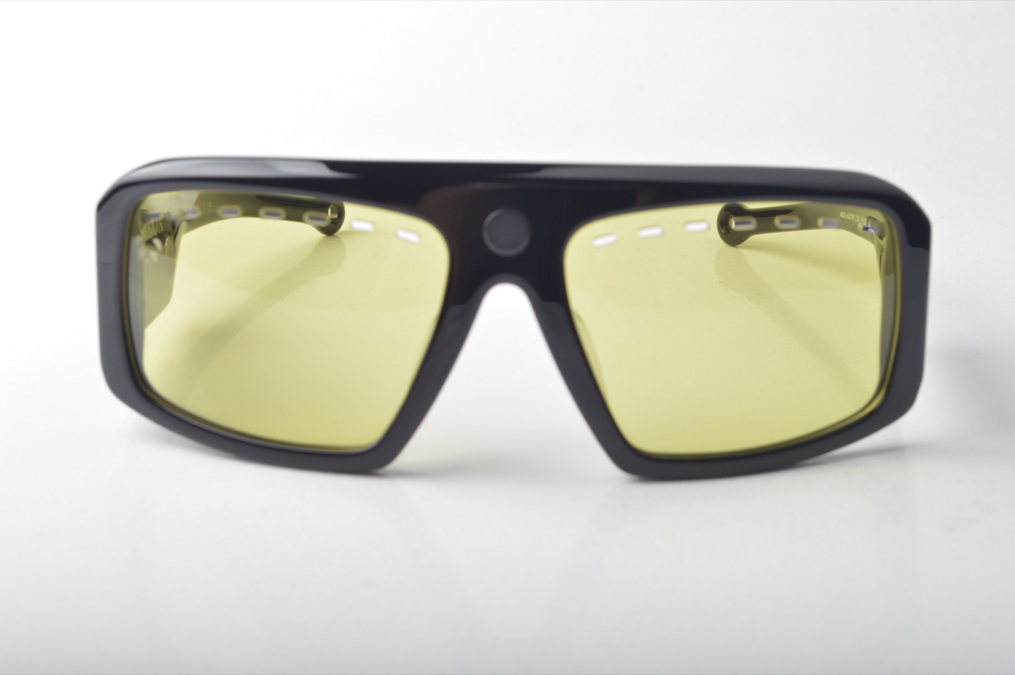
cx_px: 508
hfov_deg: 24.6
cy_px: 338
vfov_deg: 16.5
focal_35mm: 82
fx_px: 2324
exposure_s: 1/200
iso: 400
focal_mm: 55
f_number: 11
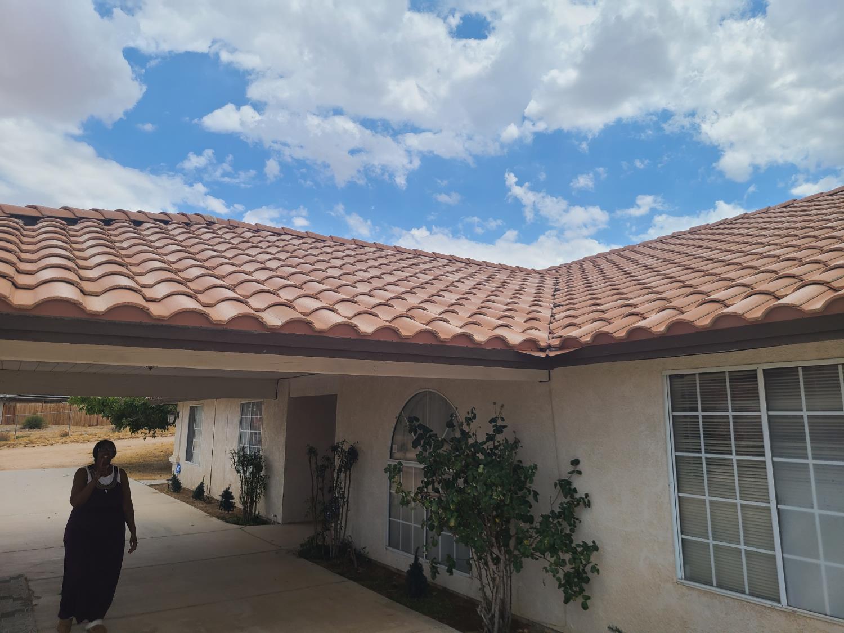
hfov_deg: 67.3
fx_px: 634
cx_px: 422
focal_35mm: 26
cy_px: 316
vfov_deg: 53.1
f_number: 1.8
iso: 40
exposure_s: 1/2614
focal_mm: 5.4
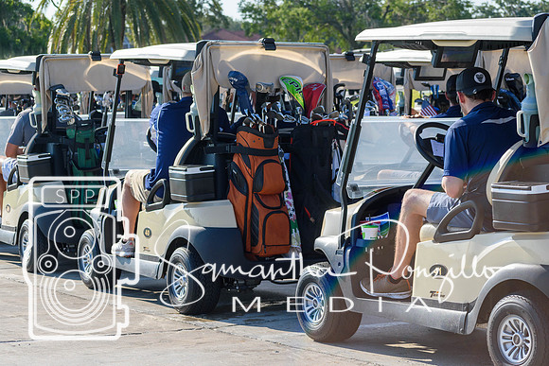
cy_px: 183
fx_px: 1602
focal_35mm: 105
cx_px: 274
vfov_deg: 13.0
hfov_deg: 19.5
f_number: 6.3
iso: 200
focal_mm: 70
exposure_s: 1/640
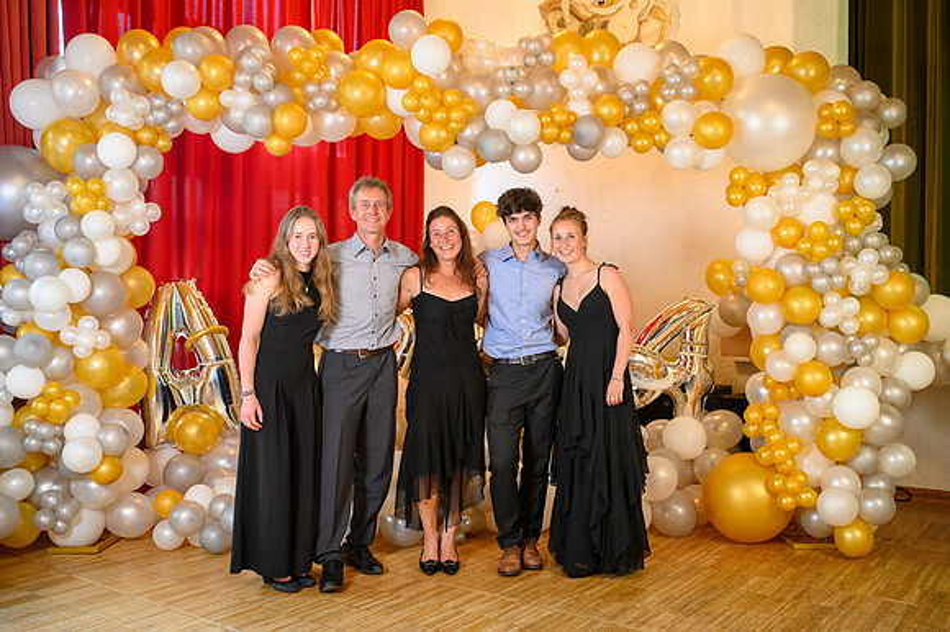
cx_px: 475
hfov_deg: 54.5
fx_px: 923
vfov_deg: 37.8
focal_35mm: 35
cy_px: 316
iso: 1250
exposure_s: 1/100
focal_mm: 35
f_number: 3.5
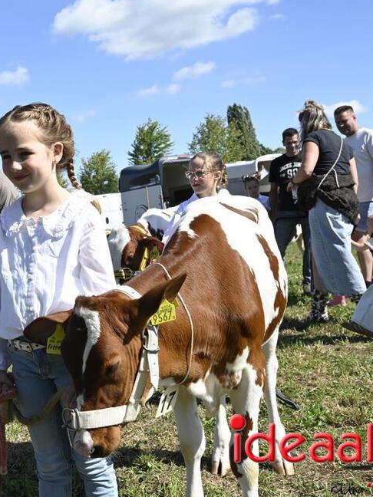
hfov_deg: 27.9
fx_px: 718
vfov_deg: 38.2
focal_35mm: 50
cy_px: 247
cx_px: 32
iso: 200
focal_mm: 34
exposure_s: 1/320
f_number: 9
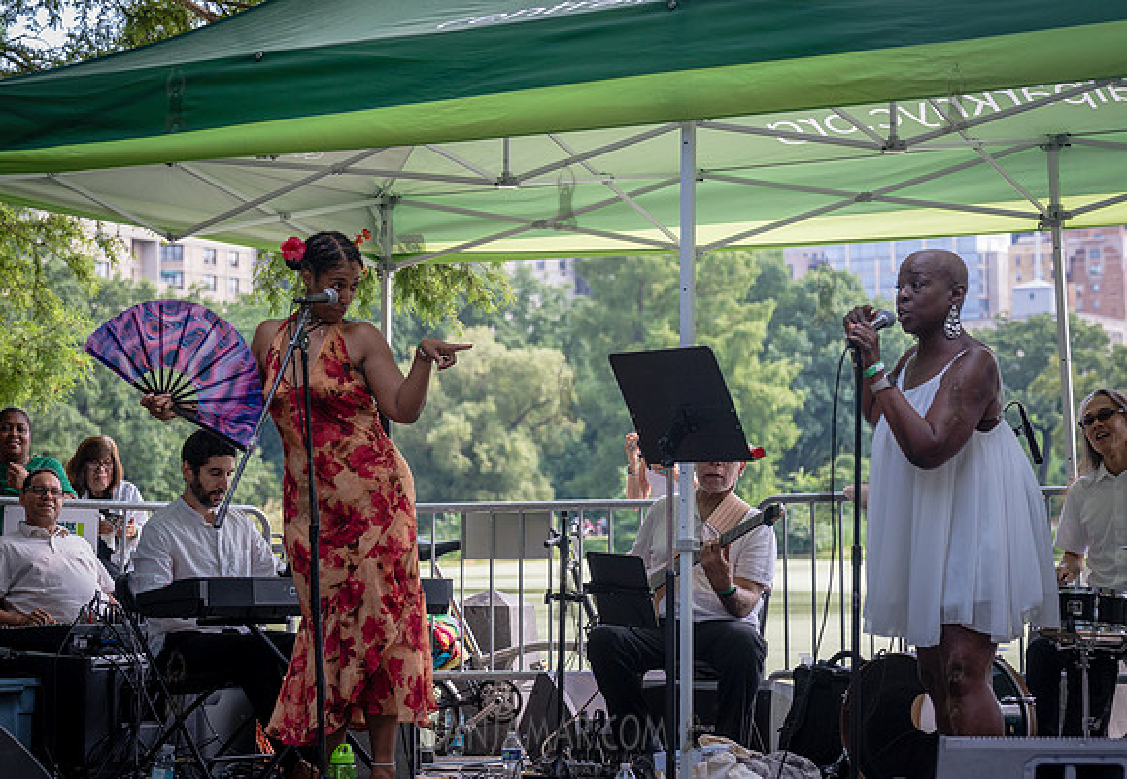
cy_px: 350
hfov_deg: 23.2
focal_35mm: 87
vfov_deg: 16.2
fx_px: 2743
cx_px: 568
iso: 640
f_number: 4
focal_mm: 71
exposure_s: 1/1000
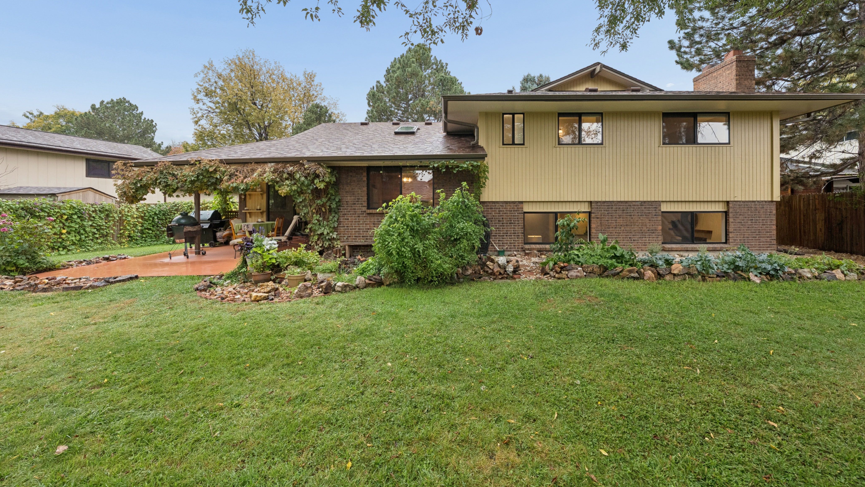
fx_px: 321
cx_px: 443
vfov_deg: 73.9
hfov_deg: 106.8
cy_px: 211
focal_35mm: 14
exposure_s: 1/50
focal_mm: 13
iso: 500
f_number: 8
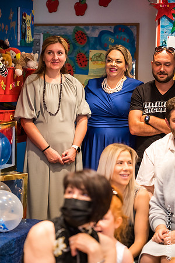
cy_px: 132
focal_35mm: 100
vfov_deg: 20.4
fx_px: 729
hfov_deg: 13.7
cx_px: 88
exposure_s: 1/80
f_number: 2.8
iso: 1600
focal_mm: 100
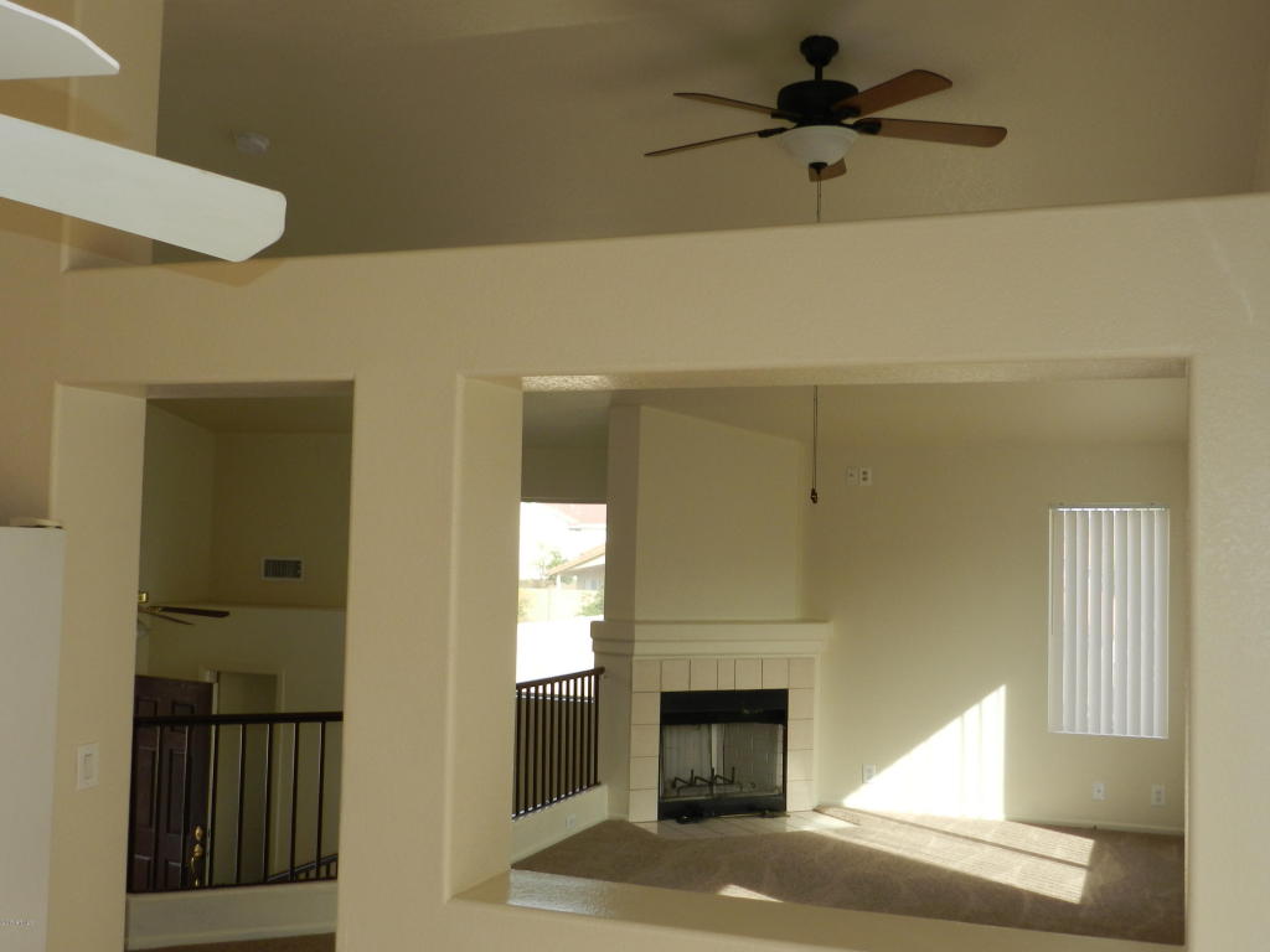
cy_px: 476
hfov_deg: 49.0
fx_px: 1394
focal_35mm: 38
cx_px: 635
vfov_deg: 37.7
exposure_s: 1/200
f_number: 4
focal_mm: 6.7
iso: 160
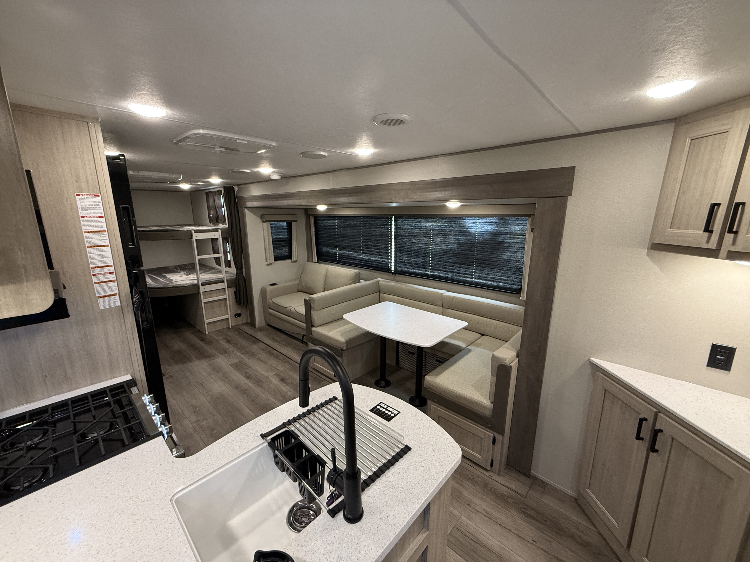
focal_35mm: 14
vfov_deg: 85.7
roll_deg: -0.2
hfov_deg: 102.1
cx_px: 375
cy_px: 281
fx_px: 303
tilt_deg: -13.8
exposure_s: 1/50
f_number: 2.2
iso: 400
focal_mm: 2.22
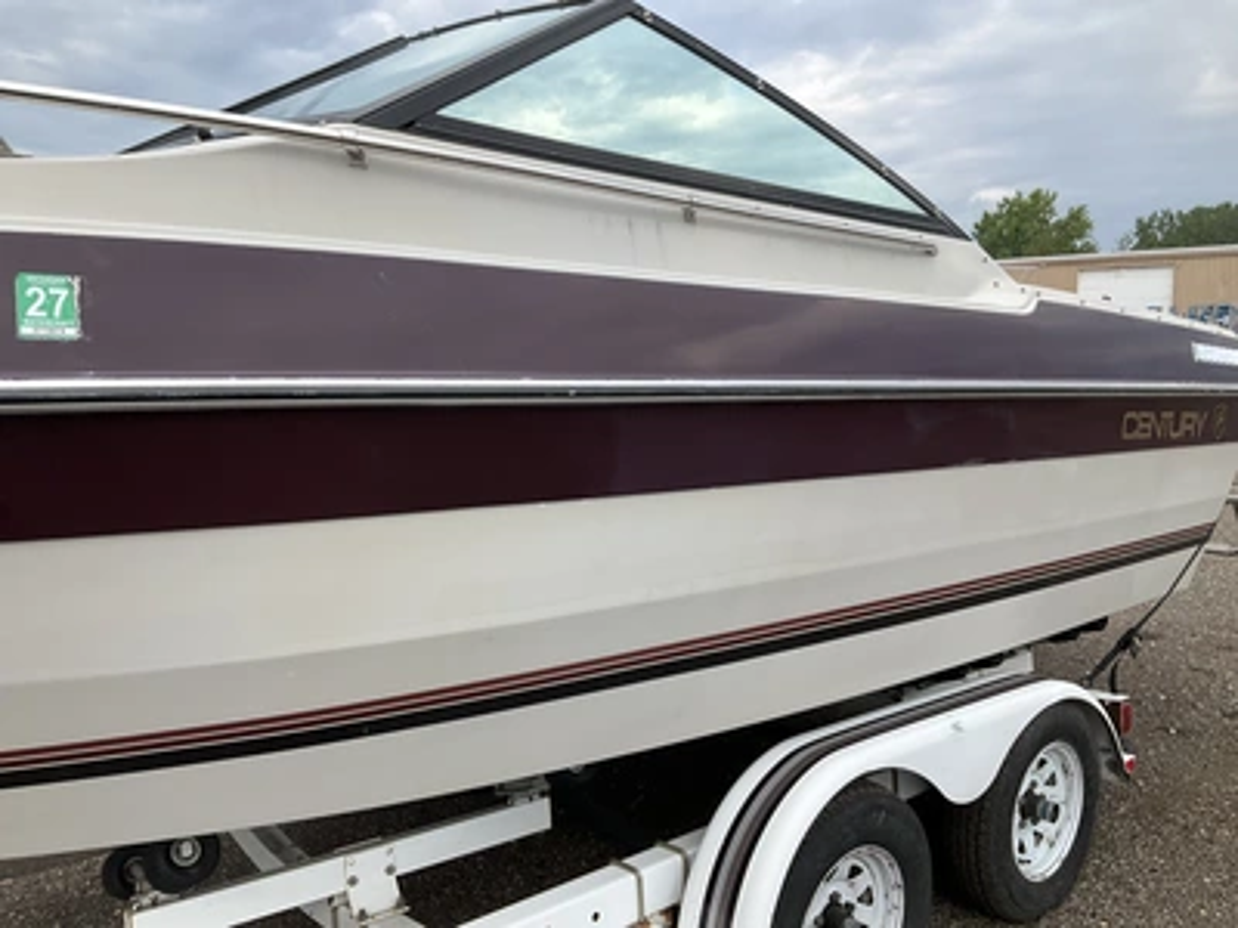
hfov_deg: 61.7
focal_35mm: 29
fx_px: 1037
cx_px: 619
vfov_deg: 48.2
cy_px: 464
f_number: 1.8
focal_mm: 3
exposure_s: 1/586
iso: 25
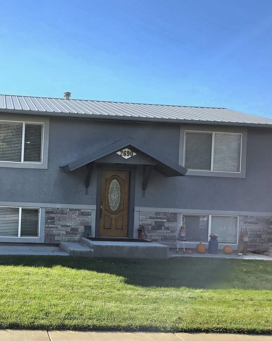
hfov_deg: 33.5
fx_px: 433
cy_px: 196
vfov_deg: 42.8
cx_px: 42
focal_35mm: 43
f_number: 1.8
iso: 80
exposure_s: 1/5000
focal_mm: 5.4
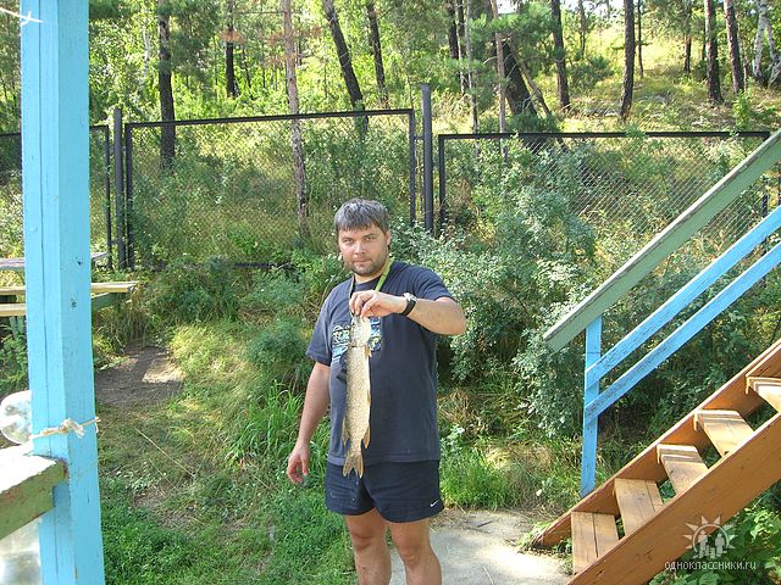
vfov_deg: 37.7
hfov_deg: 49.0
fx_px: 857
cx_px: 390
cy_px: 292
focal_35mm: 38
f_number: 2.7
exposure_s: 1/125
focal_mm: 6.2
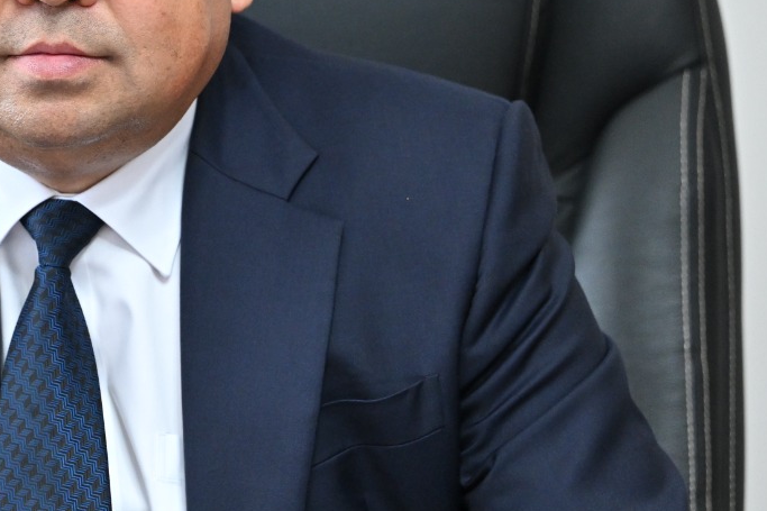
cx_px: 10
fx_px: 5751
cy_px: 147
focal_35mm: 270
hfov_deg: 7.6
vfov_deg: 5.1
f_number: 2.8
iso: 2000
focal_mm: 96
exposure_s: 1/200
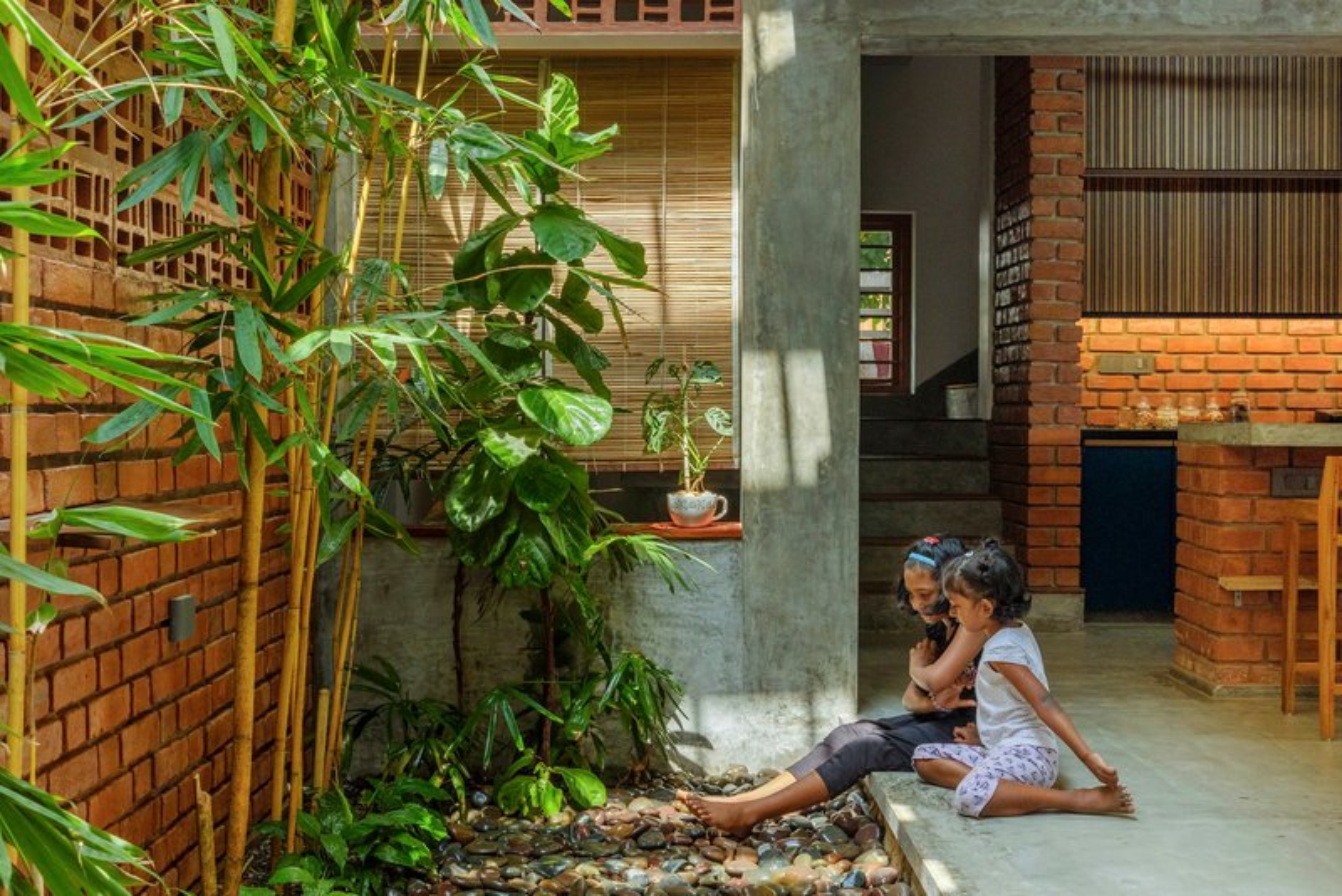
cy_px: 448
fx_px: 1529
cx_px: 671
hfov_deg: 47.4
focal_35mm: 41
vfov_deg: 32.7
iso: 800
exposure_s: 1/180
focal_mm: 27
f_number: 5.6
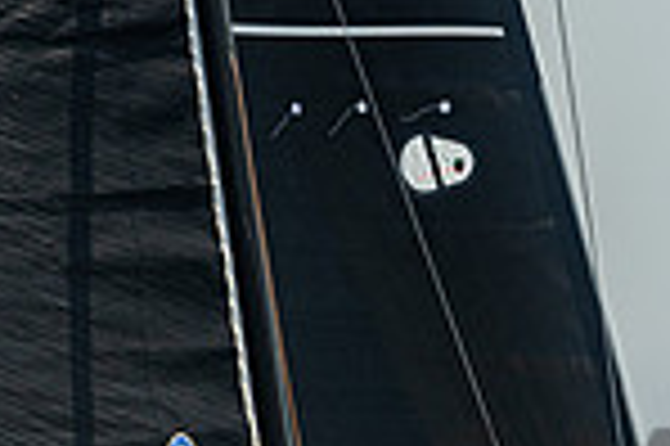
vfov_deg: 1.6
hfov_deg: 2.4
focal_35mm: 849
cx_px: -165
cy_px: 739
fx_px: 15783
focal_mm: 185
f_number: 7.1
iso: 400
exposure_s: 1/2500
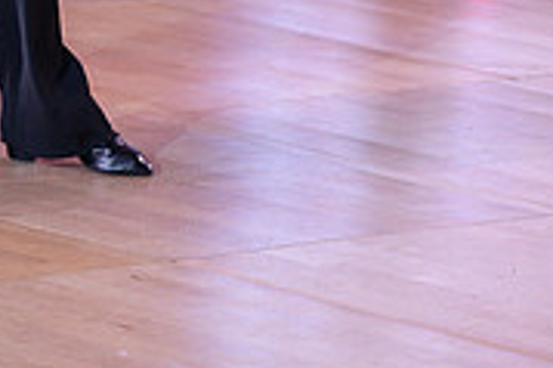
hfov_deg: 5.2
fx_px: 6062
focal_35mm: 395
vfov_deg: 3.4
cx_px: -20
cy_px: -498
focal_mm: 122
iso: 1600
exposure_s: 1/250
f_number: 4.5
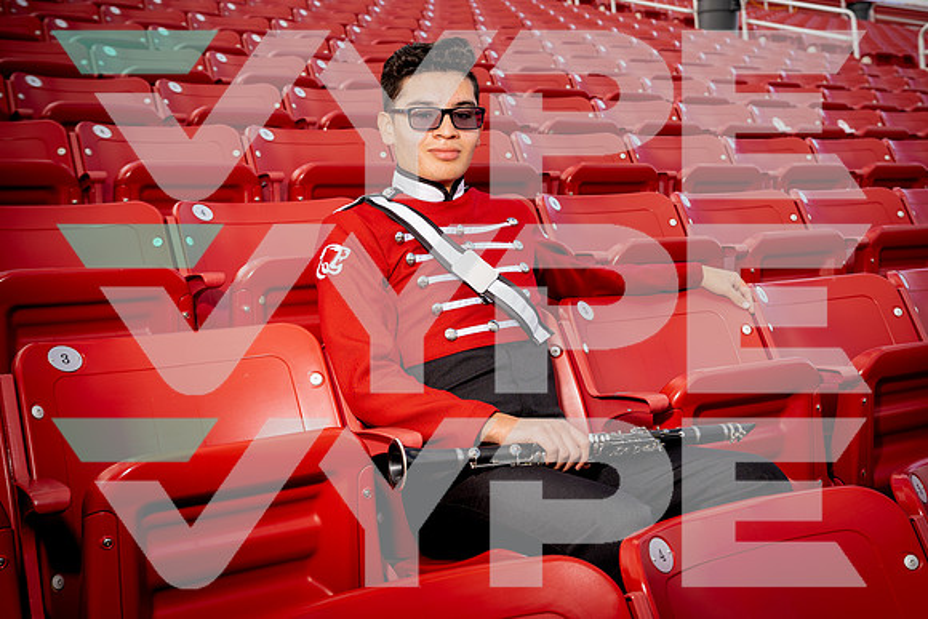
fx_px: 1057
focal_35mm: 41
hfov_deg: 47.4
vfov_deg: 32.6
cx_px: 464
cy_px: 310
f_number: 5
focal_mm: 41
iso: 100
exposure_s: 1/250
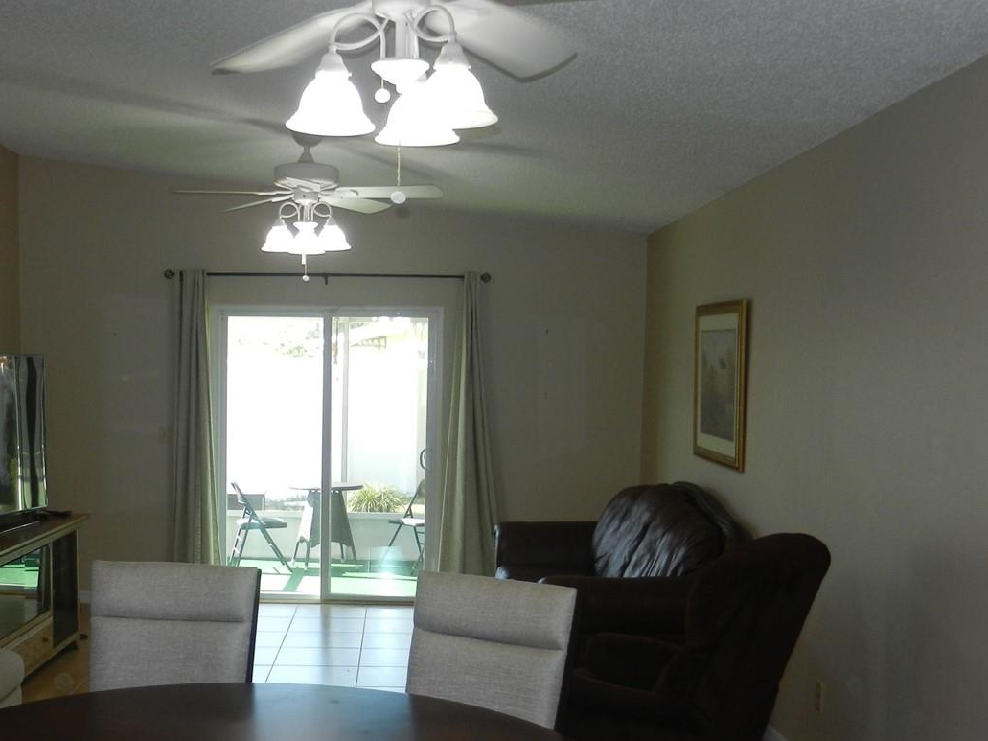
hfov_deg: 41.7
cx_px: 349
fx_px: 1284
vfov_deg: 32.0
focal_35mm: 45
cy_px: 484
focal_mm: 5.1
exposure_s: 1/50
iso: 160
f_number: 3.6
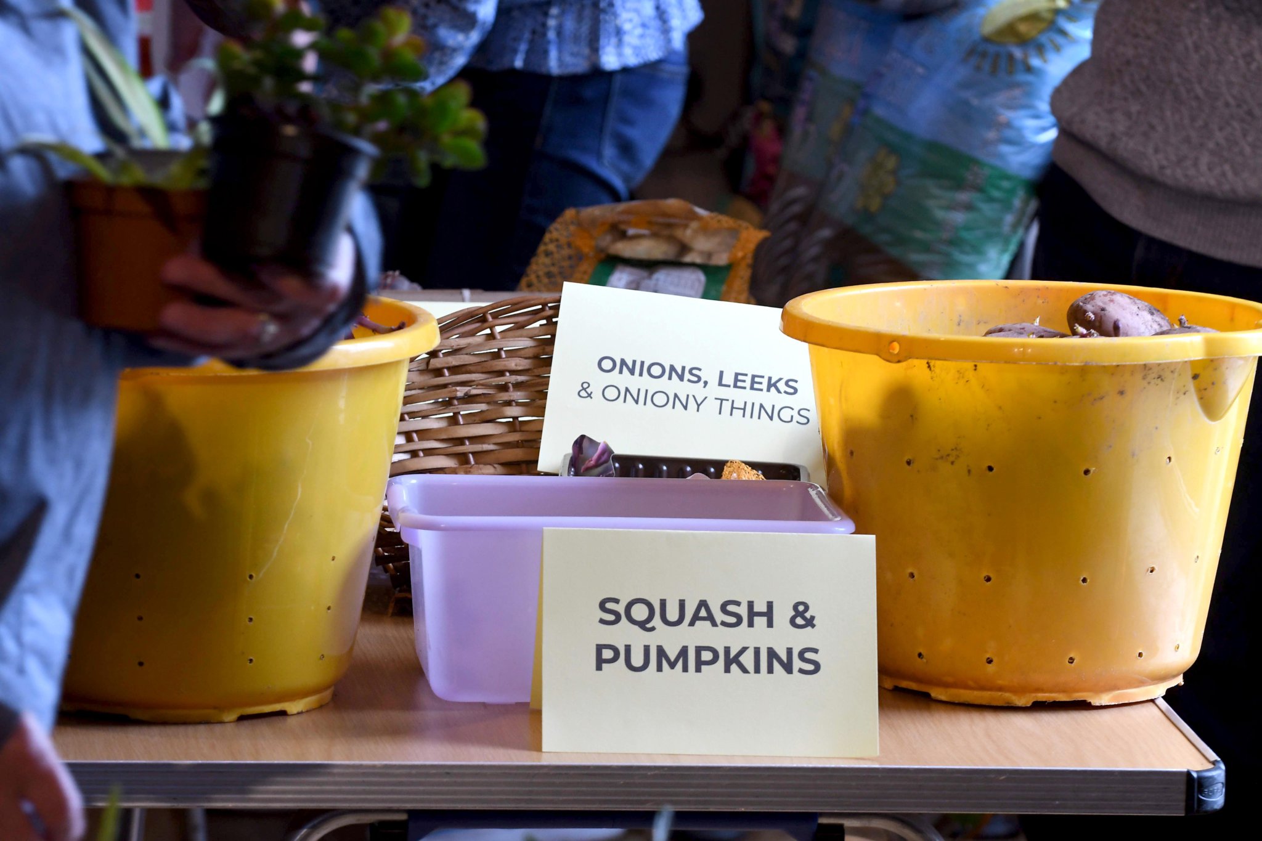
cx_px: 631
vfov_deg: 7.3
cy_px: 420
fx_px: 6572
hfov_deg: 11.0
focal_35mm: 188
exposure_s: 1/80
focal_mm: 125
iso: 1250
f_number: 11
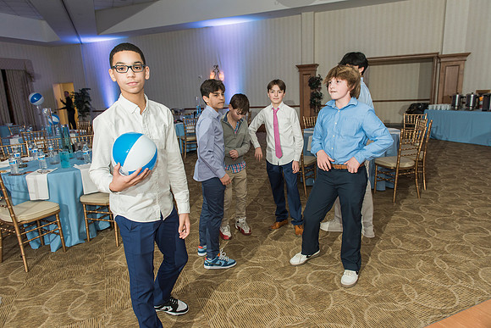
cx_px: 246
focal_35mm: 24
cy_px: 164
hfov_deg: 73.7
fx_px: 327
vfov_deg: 53.2
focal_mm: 24
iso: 1000
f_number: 4
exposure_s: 1/100
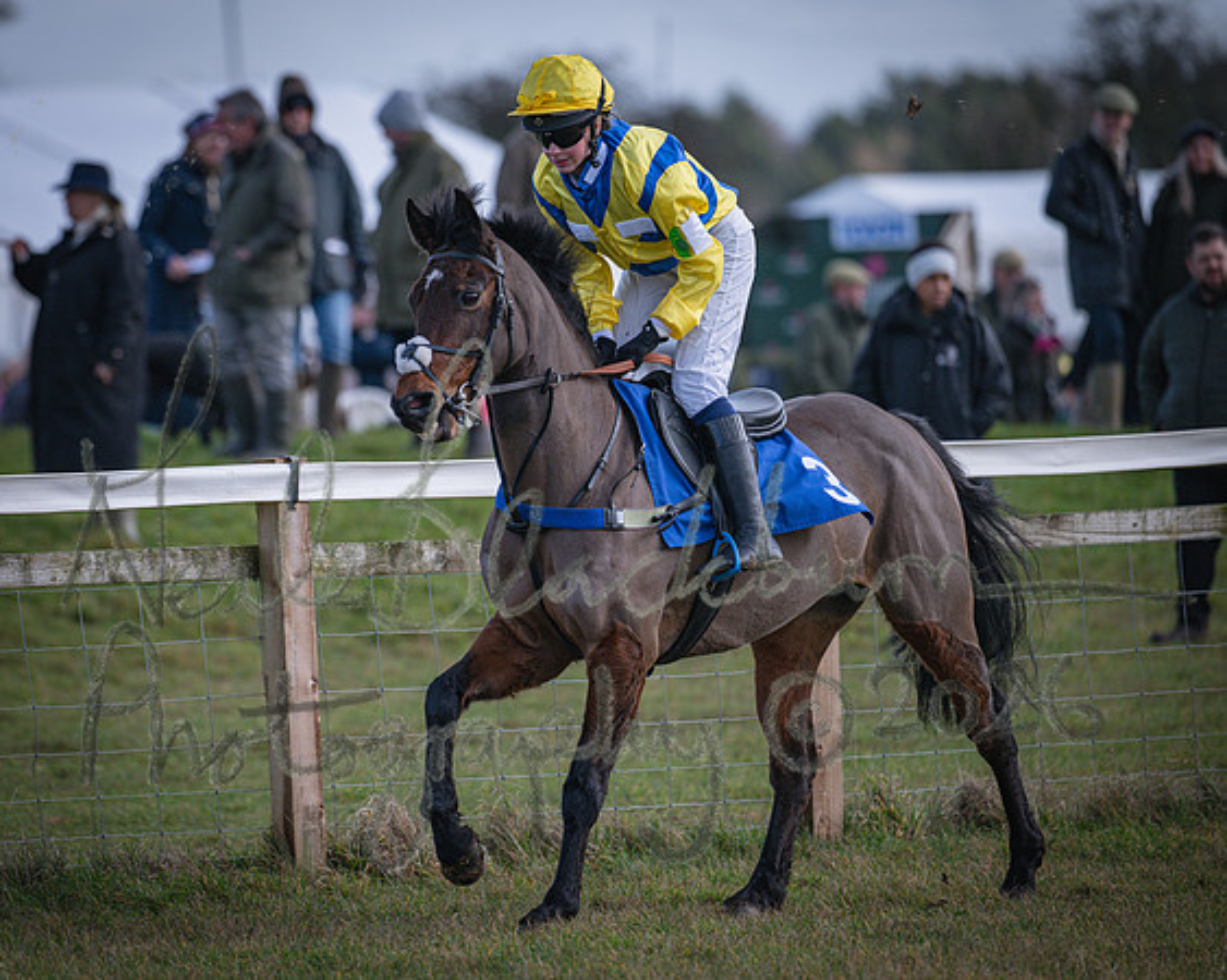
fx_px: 16353
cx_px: 491
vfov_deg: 3.4
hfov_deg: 4.3
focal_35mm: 450
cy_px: 490
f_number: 5
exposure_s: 1/1250
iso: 400
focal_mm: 400
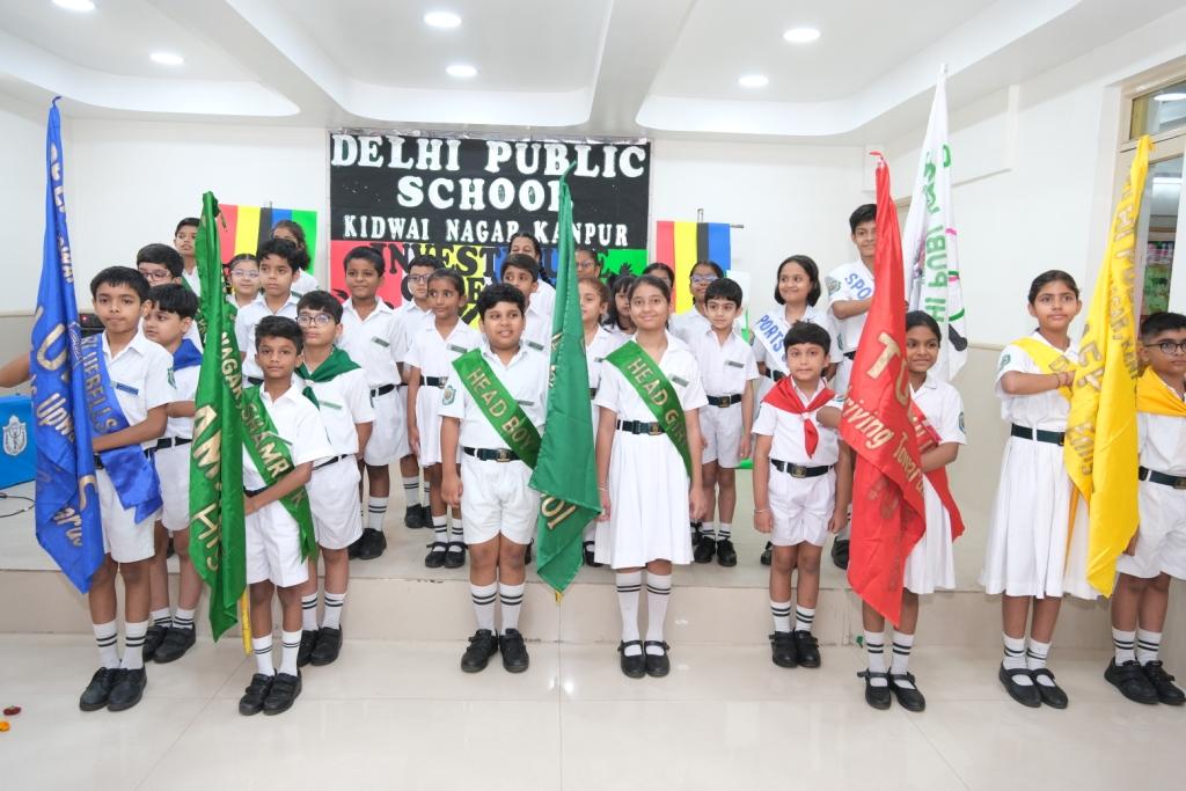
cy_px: 396
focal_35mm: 26
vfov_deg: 49.6
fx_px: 857
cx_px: 593
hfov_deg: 69.4
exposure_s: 1/125
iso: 1000
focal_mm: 17
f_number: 3.5
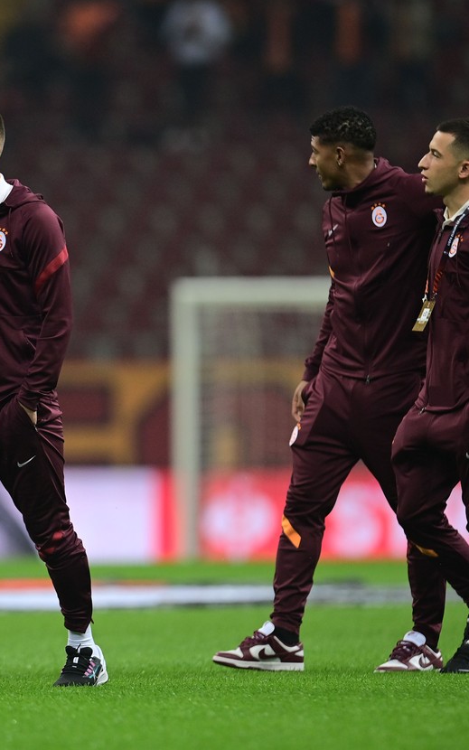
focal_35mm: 614
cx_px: 37
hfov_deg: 2.1
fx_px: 12552
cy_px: 375
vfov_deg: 3.4
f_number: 4
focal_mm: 400
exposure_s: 1/1600
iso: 2000
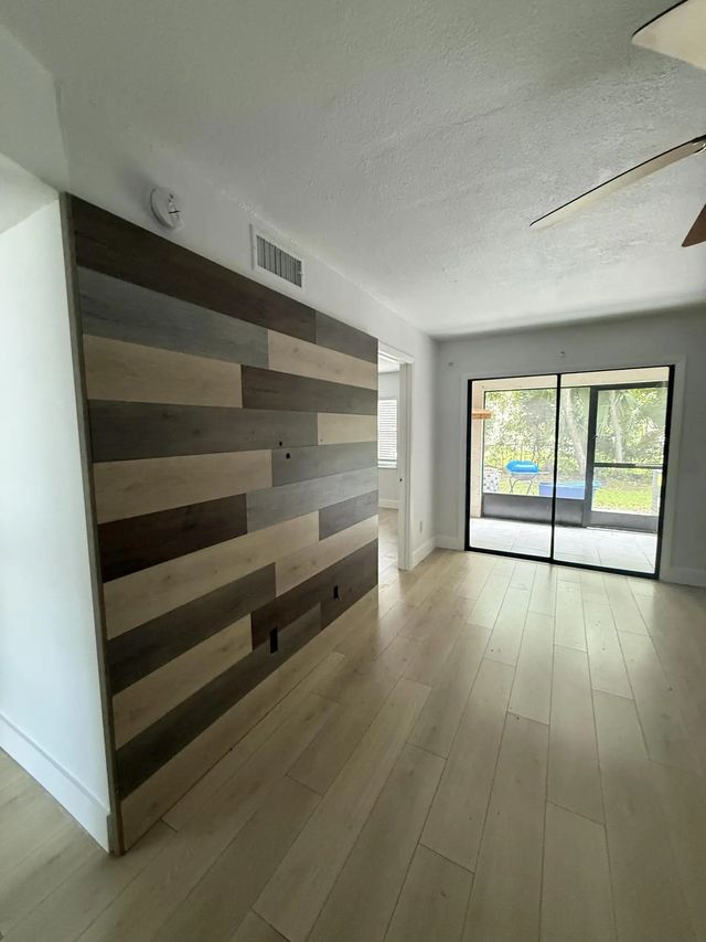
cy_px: 471
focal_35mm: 14
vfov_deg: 102.1
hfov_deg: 85.7
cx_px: 353
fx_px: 381
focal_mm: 2.22
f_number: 2.2
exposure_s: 1/60
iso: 500
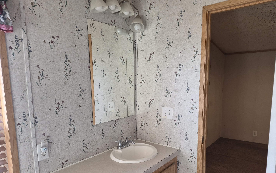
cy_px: 106
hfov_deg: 72.6
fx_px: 188
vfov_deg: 48.9
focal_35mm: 25
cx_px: 138
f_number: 1.8
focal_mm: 5.4
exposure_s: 1/120
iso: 160
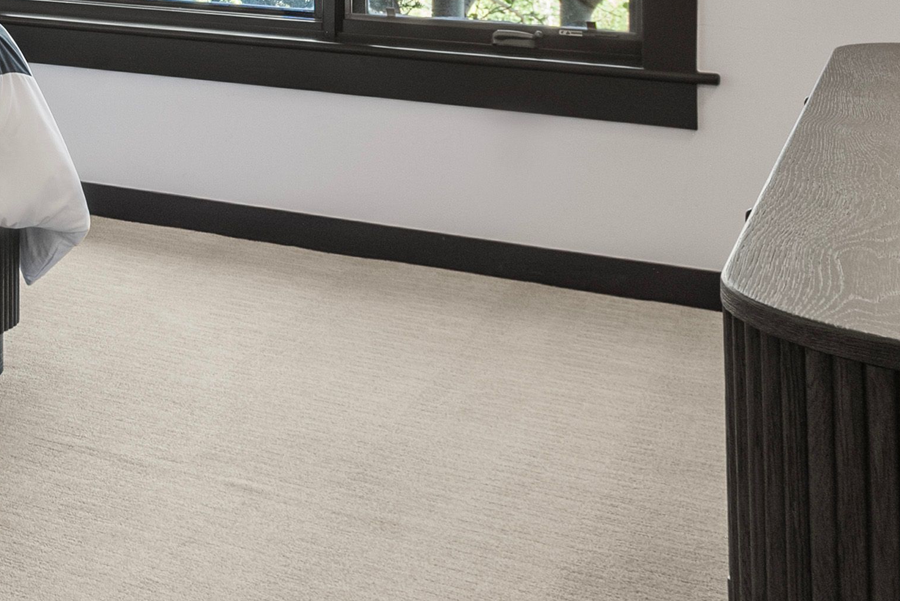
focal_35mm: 67
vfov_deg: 18.8
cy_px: -183
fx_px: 1676
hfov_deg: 25.1
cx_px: -337
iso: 500
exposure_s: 1/2.5
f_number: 7.1
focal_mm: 17
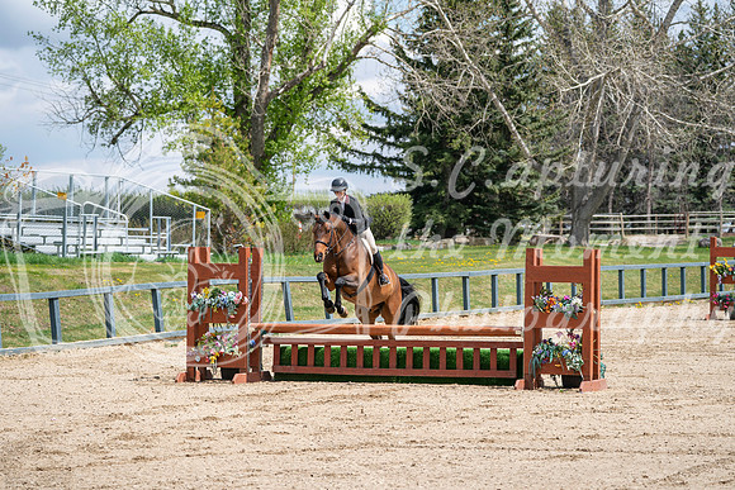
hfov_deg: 14.3
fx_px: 2920
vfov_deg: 9.6
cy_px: 245
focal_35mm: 143
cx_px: 368
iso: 100
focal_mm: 143
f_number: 5.6
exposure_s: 1/500
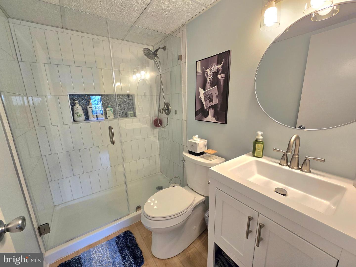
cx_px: 178
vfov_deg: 89.9
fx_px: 134
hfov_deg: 106.2
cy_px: 134
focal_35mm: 13
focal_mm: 2.2
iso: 100
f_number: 2.2
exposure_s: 1/60.2
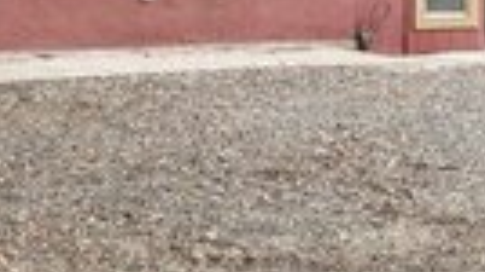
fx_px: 1927
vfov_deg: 7.9
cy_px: -125
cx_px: 159
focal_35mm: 150
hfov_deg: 14.3
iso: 200
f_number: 8
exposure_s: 1/200
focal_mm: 30
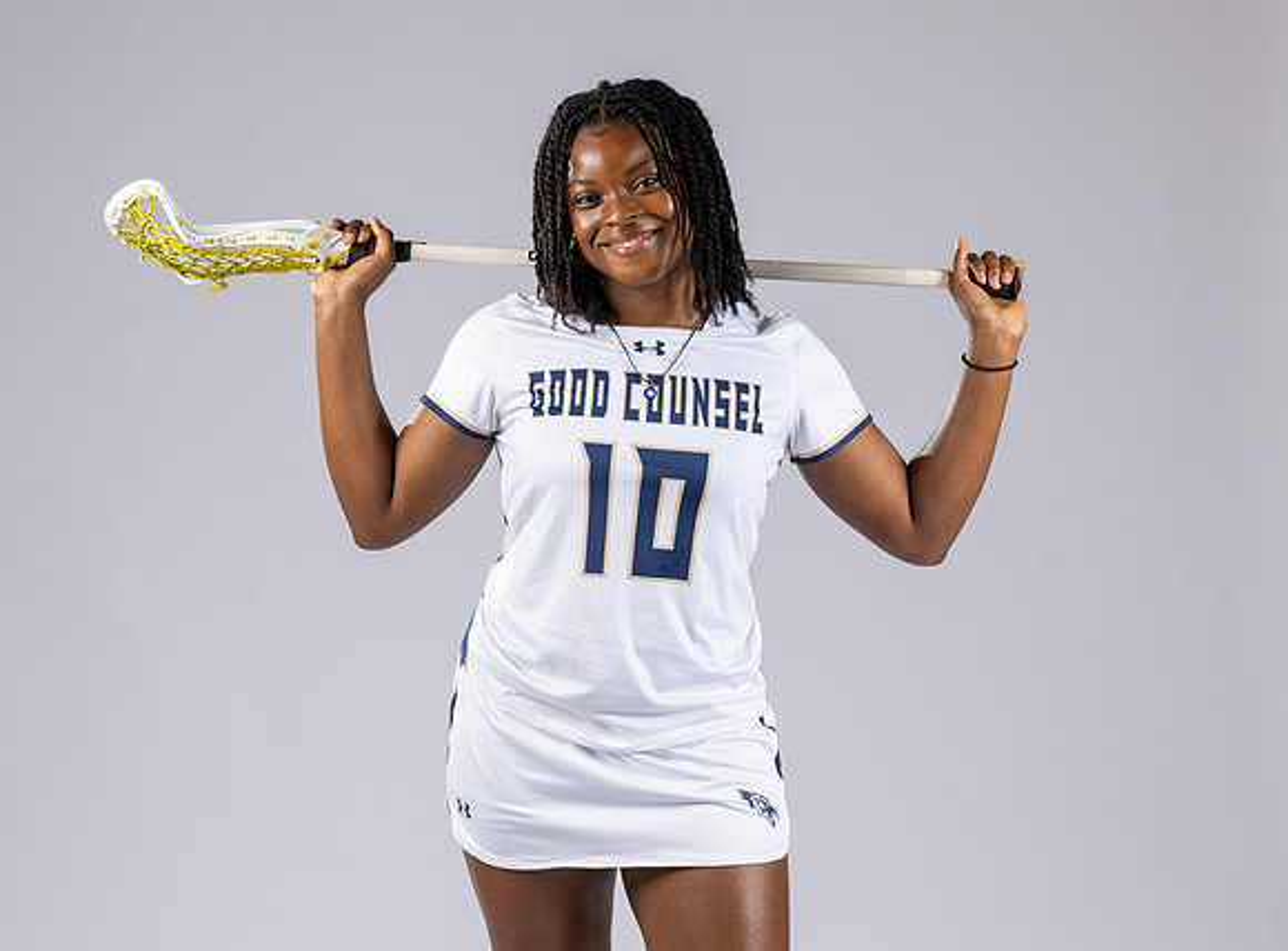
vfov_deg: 10.5
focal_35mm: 139
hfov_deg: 14.2
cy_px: 541
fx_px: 5153
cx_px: 655
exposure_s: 1/200
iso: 250
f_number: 6.3
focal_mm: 110
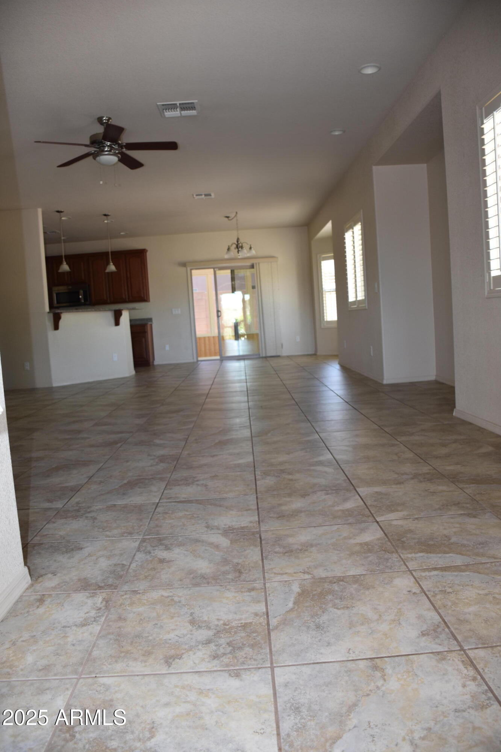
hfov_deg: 47.9
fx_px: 564
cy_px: 376
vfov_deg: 67.4
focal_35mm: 27
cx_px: 250
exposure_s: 1/60
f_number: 4
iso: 280
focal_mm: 18
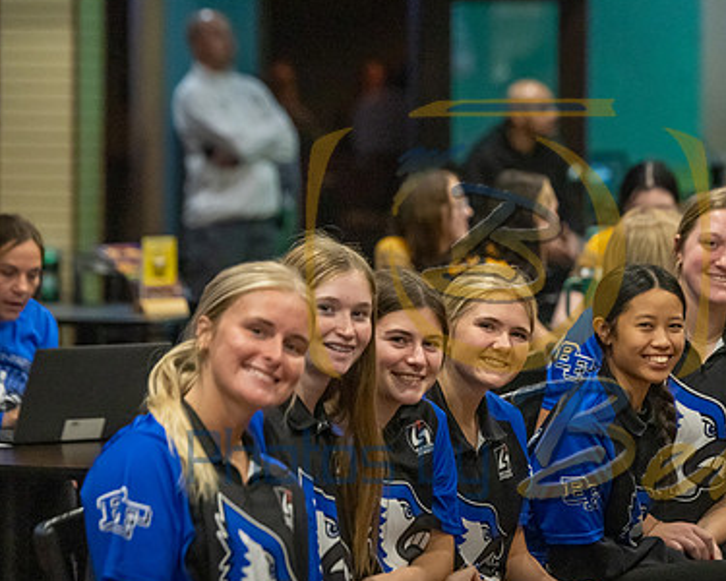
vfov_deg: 7.9
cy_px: 299
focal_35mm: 196
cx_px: 469
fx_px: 4211
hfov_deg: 9.8
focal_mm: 135
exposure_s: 1/800
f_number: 3.5
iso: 4000
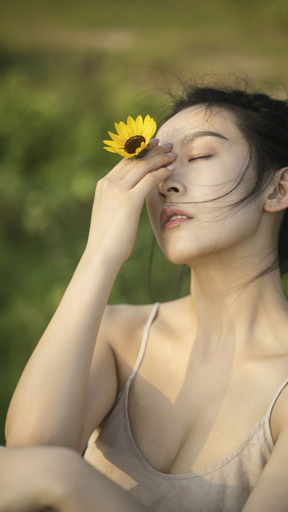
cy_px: 255
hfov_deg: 13.4
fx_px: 1222
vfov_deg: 23.7
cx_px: 168
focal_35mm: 90
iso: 100
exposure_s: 1/1000
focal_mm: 85
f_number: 2
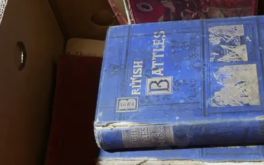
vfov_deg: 22.4
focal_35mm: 57
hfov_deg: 35.2
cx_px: 183
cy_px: 131
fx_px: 410
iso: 800
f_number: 3.5
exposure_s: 1/60
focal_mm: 14
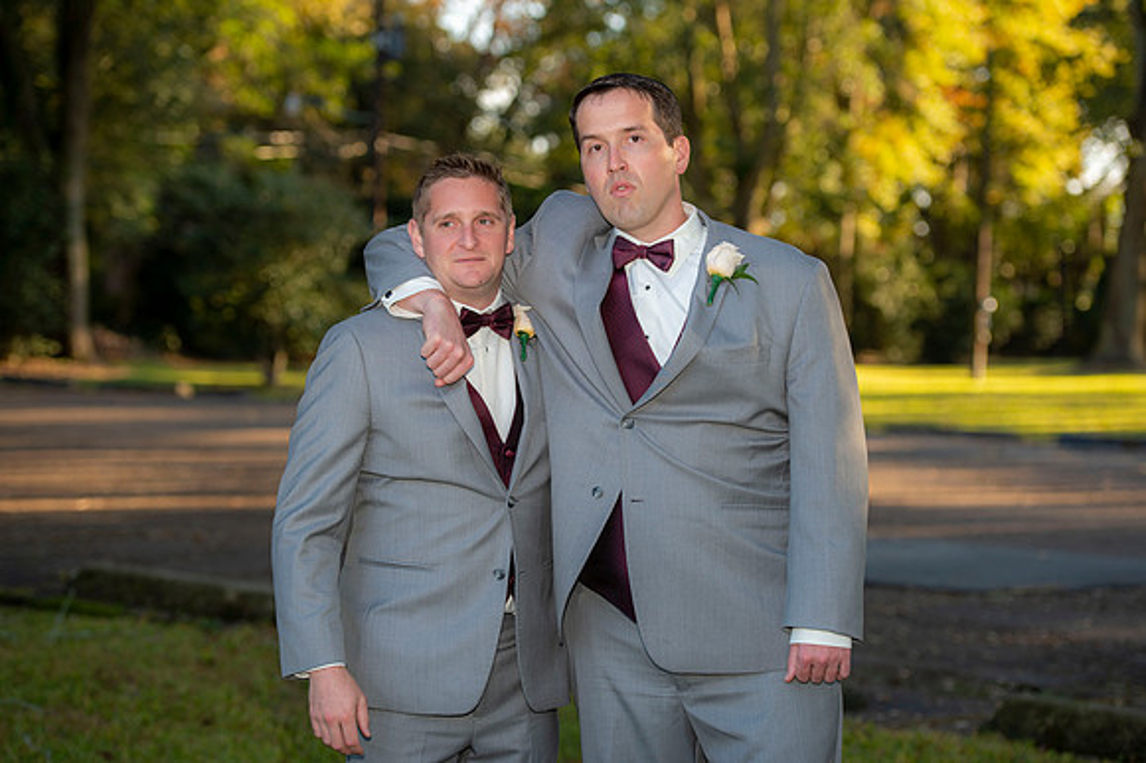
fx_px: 2863
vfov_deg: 15.2
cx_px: 573
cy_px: 382
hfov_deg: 22.6
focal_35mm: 90
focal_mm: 90
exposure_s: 1/250
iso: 200
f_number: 3.5
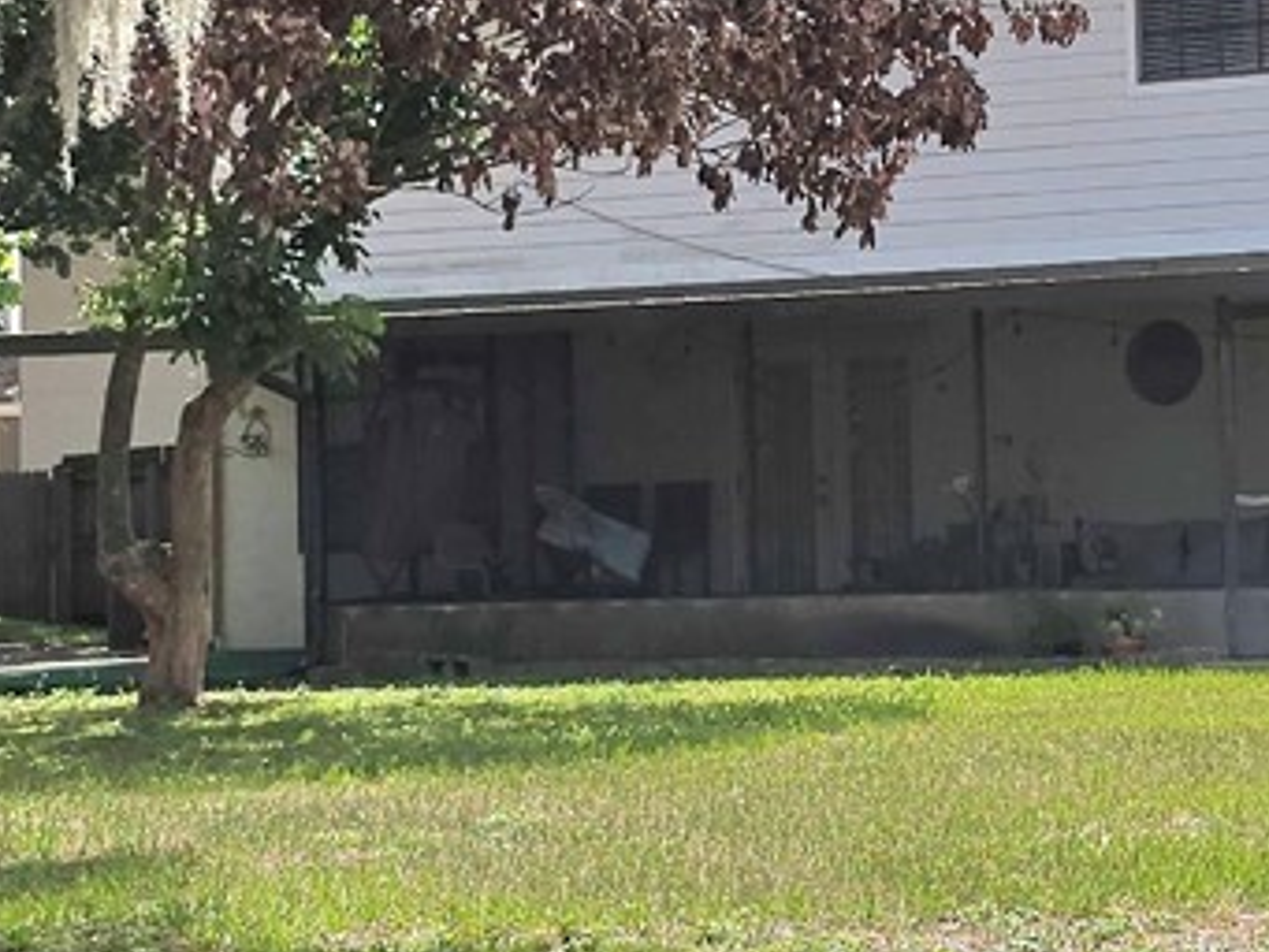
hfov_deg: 18.0
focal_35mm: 108
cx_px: 1102
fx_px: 3961
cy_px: 286
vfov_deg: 13.7
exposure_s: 1/1111
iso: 12
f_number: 1.7
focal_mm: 6.3
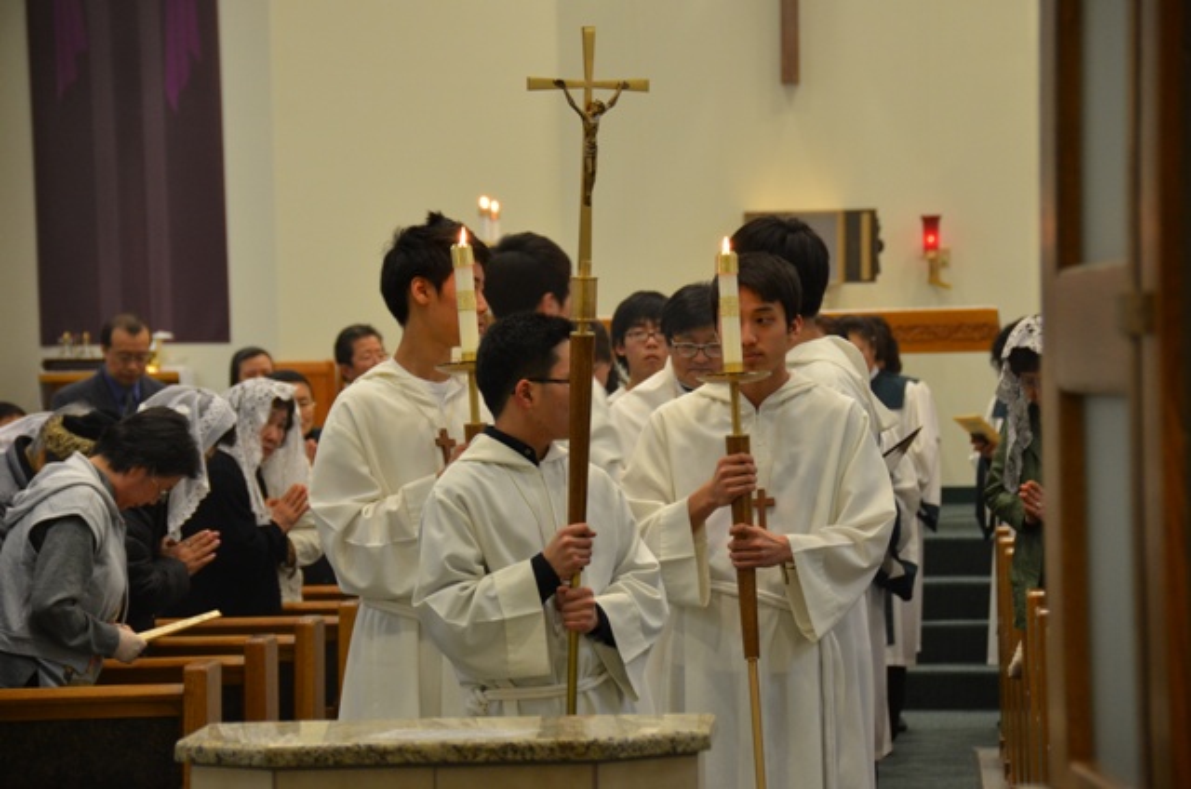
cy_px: 394
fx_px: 4705
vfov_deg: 9.6
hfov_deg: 14.4
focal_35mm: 142
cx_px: 596
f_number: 5.3
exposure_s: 1/30
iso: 1000
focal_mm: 95
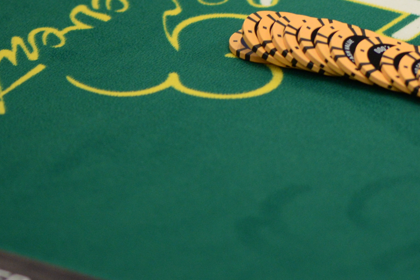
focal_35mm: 343
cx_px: 378
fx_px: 4002
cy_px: -16
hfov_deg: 6.0
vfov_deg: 4.0
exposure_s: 1/200
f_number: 3.2
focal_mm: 105
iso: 1600
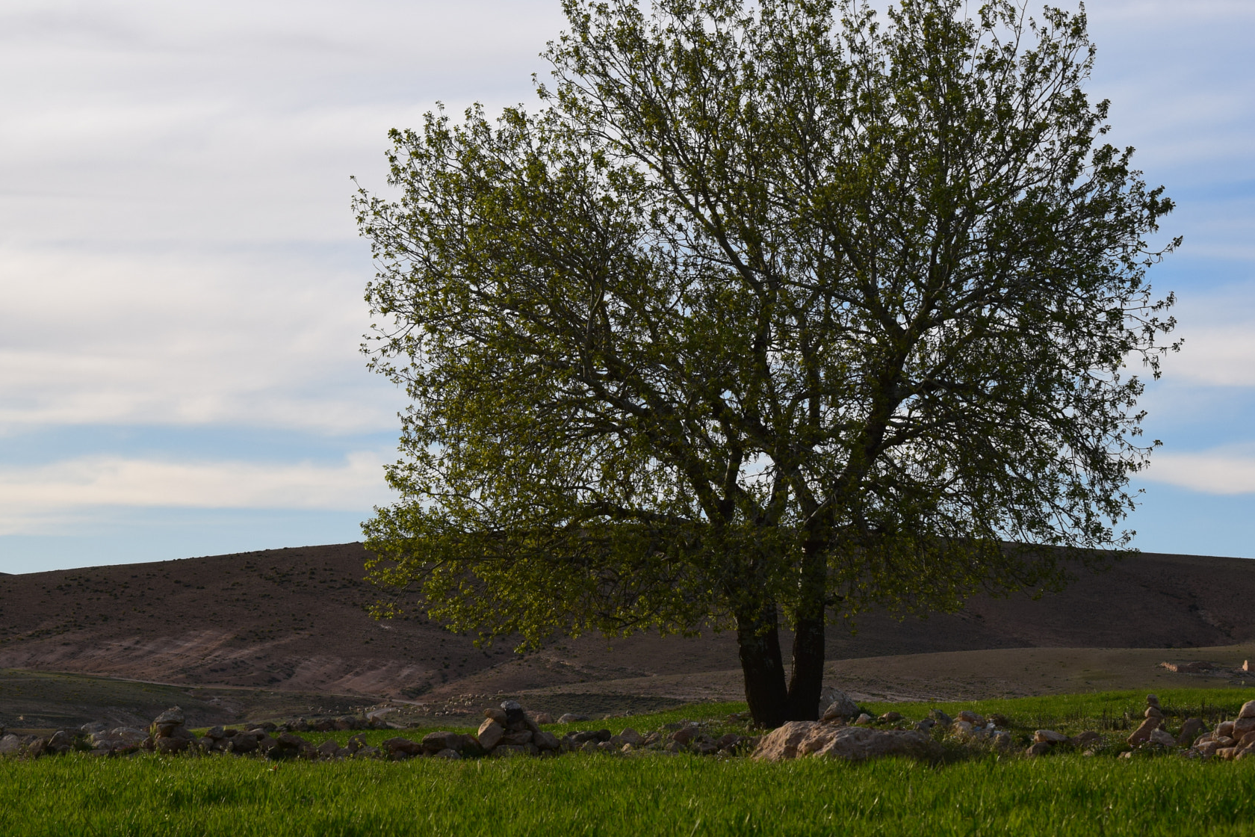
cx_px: 518
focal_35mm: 128
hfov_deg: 16.0
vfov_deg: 10.7
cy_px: 375
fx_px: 4462
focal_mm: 70
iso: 400
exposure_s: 1/500
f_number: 11
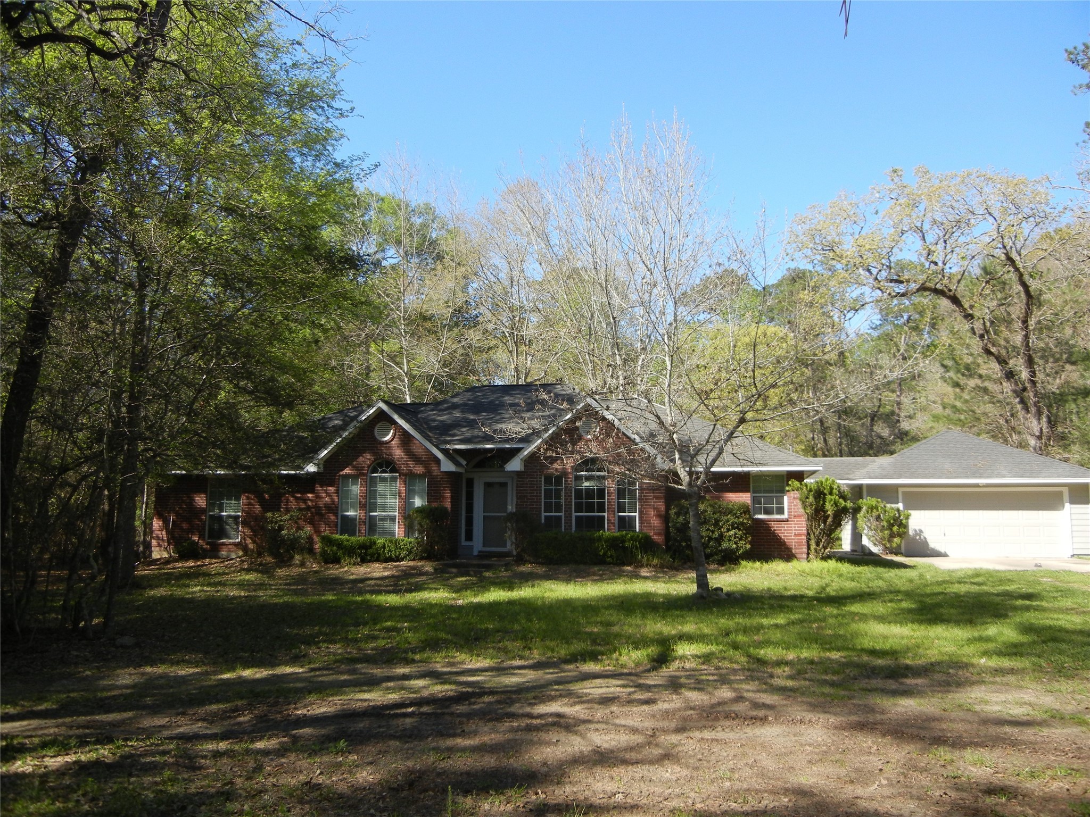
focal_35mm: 30
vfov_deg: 46.8
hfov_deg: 60.0
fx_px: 945
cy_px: 408
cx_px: 545
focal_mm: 5.4
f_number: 3.5
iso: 160
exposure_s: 1/678
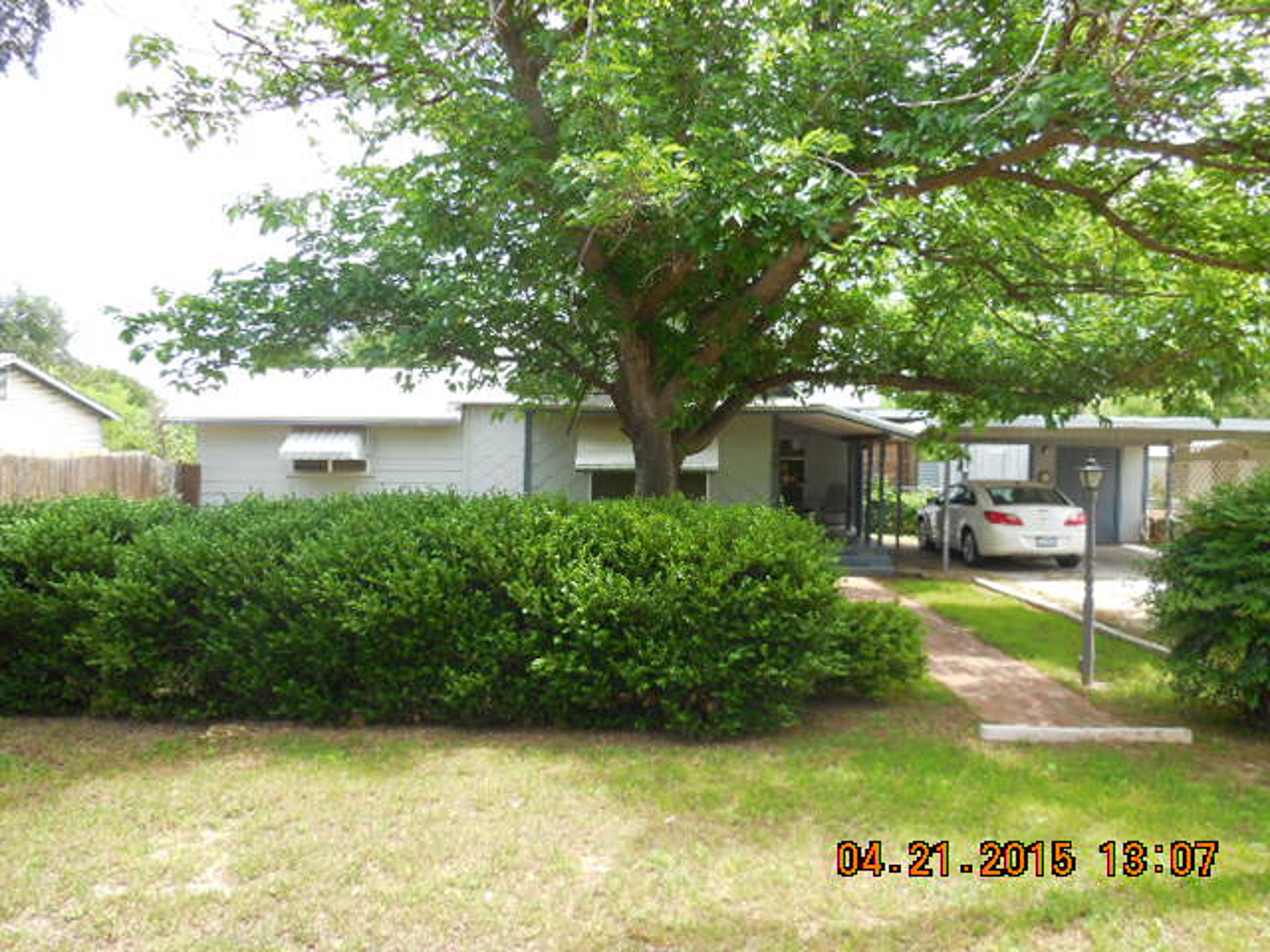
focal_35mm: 25
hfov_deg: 69.4
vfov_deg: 54.9
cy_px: 476
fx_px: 917
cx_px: 635
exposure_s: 1/320
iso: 125
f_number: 3.1
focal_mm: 4.5
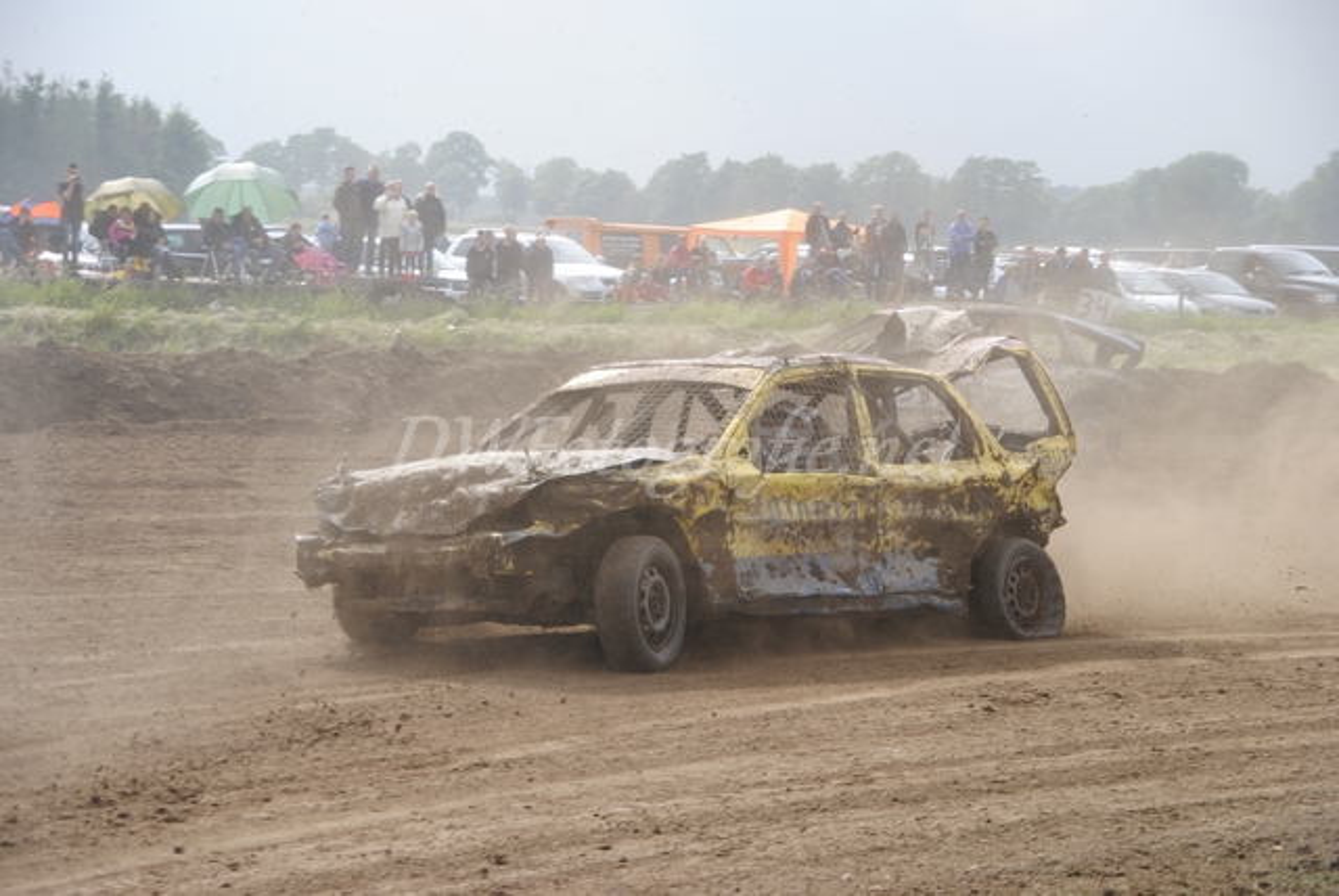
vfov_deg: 12.7
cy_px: 448
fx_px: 4021
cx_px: 670
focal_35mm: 108
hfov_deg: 18.9
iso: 200
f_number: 5.3
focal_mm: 72
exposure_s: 1/640
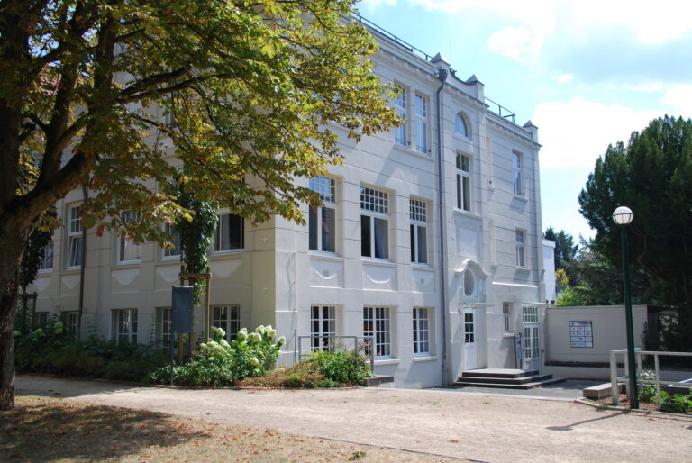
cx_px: 346
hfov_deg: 53.1
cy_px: 232
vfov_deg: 37.0
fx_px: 693
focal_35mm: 36
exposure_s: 1/200
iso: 100
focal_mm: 24
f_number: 7.1
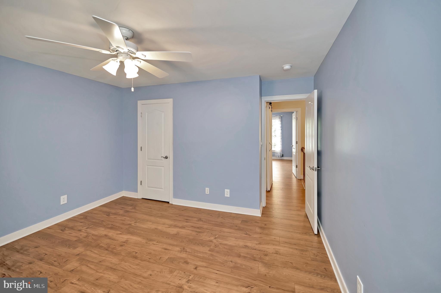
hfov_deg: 104.3
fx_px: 171
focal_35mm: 14
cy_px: 146
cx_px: 220
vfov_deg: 81.1
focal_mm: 14
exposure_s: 1/60
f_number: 4
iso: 450
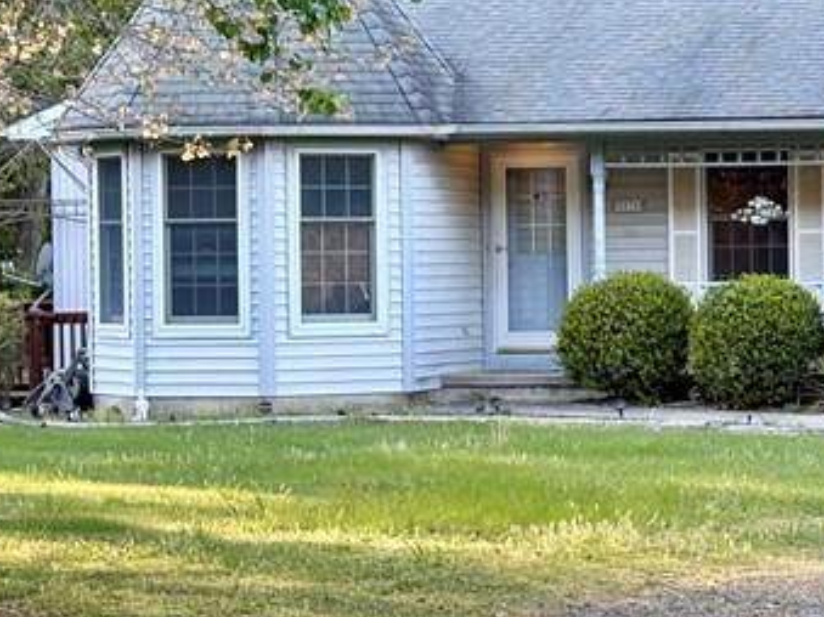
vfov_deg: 9.4
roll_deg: +0.5
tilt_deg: -0.7
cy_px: 270
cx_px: 1091
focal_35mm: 157
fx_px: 3736
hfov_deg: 12.2
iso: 40
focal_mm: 5.96
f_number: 1.6
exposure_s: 1/179
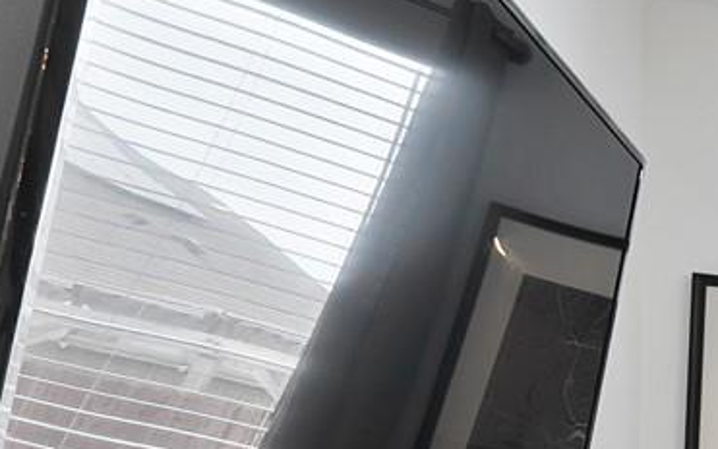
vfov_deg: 17.7
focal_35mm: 66
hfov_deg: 13.7
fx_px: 1292
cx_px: 1860
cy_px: 665
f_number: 9
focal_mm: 12
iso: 640
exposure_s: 1/3
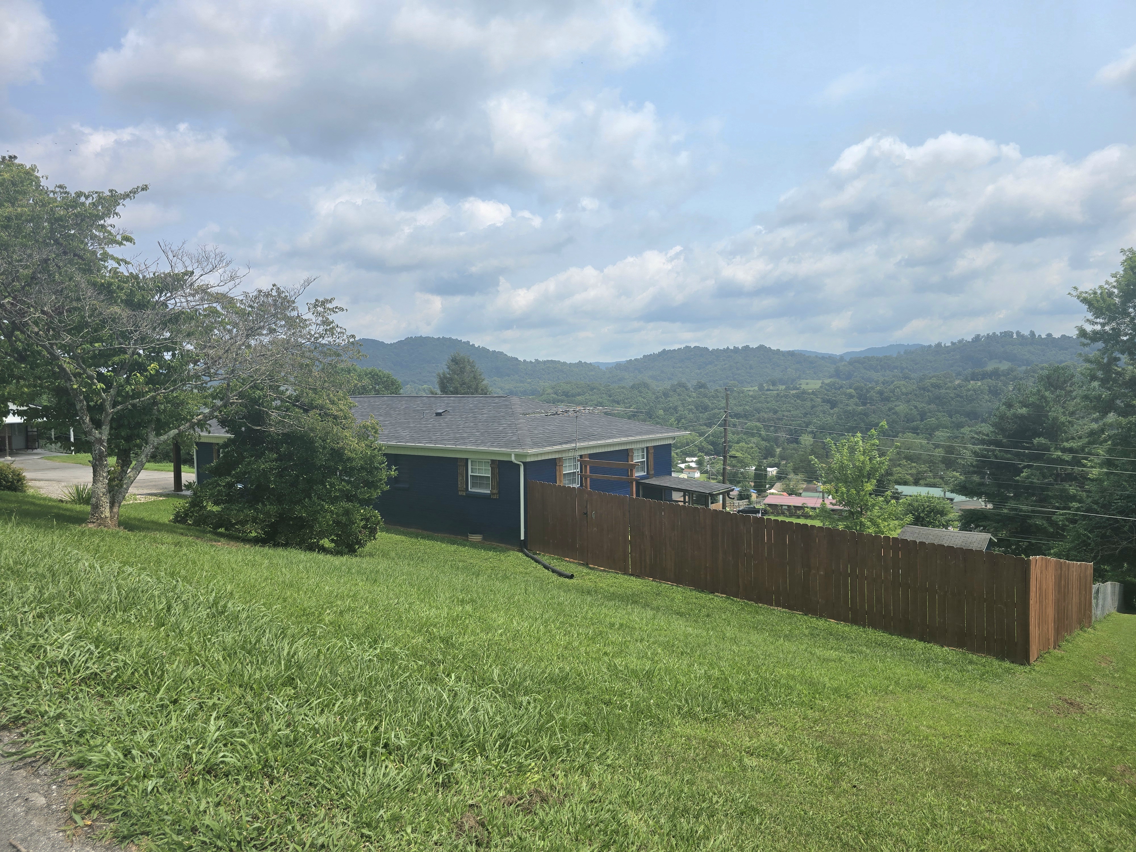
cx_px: 568
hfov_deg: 73.9
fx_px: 755
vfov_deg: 58.9
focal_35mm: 23
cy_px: 426
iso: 12
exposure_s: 1/1429
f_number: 1.7
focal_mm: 6.3
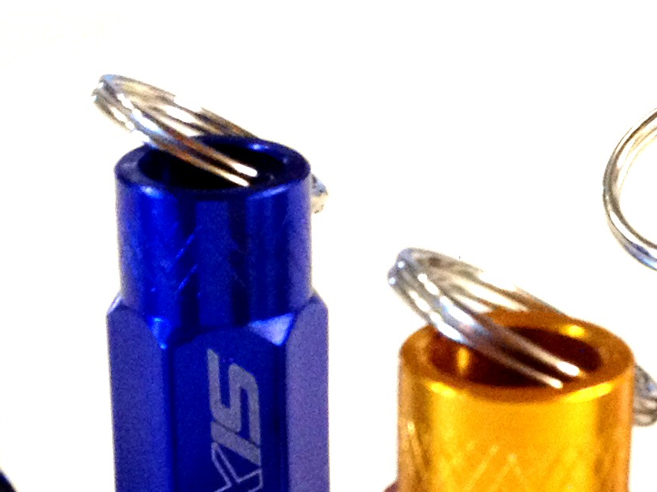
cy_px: 485
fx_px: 2599
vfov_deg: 10.7
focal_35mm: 137
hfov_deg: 14.3
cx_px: 499
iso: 250
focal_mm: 4.28
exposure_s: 1/20
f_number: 2.4
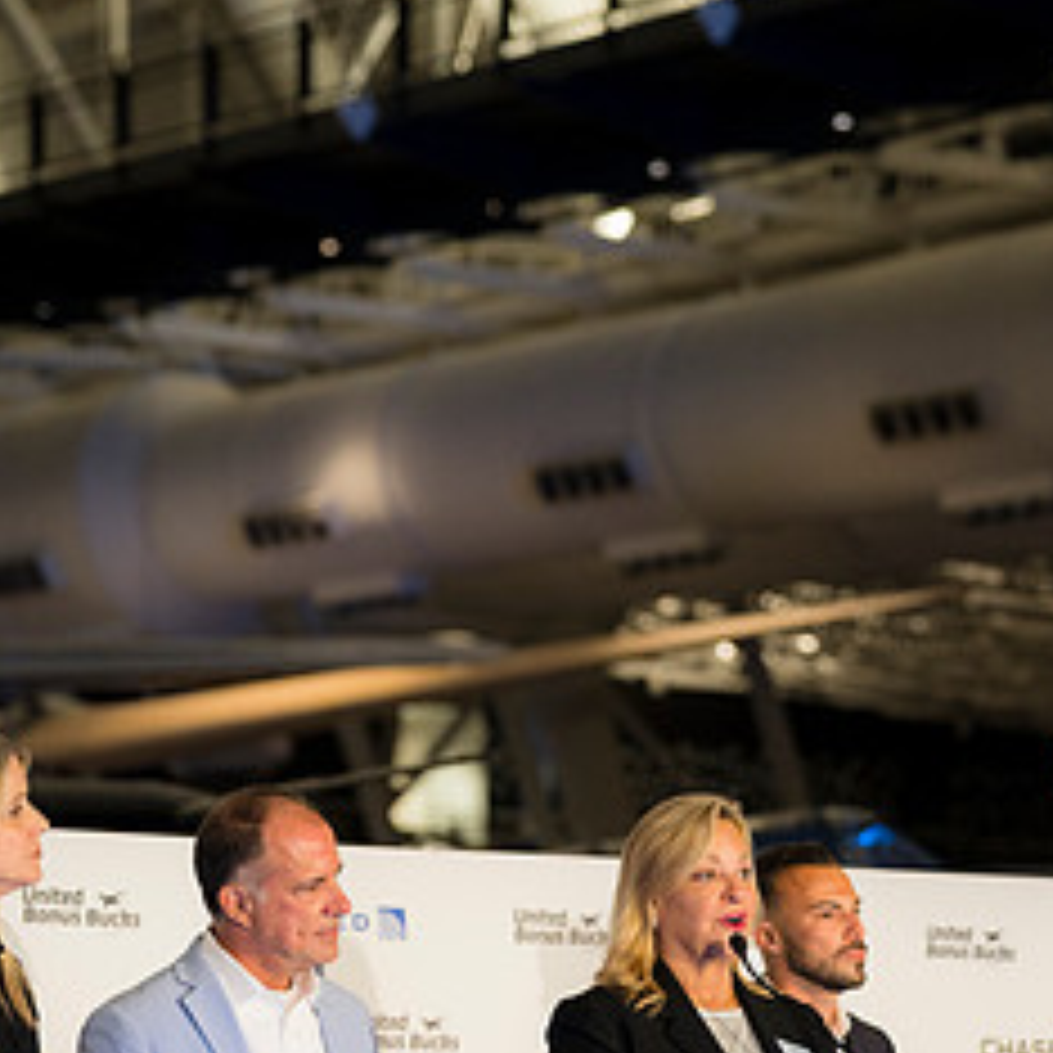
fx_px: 4784
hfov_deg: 12.6
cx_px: 634
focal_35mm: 139
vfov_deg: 12.4
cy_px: 986
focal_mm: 85
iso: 1000
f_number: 2.8
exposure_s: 1/160
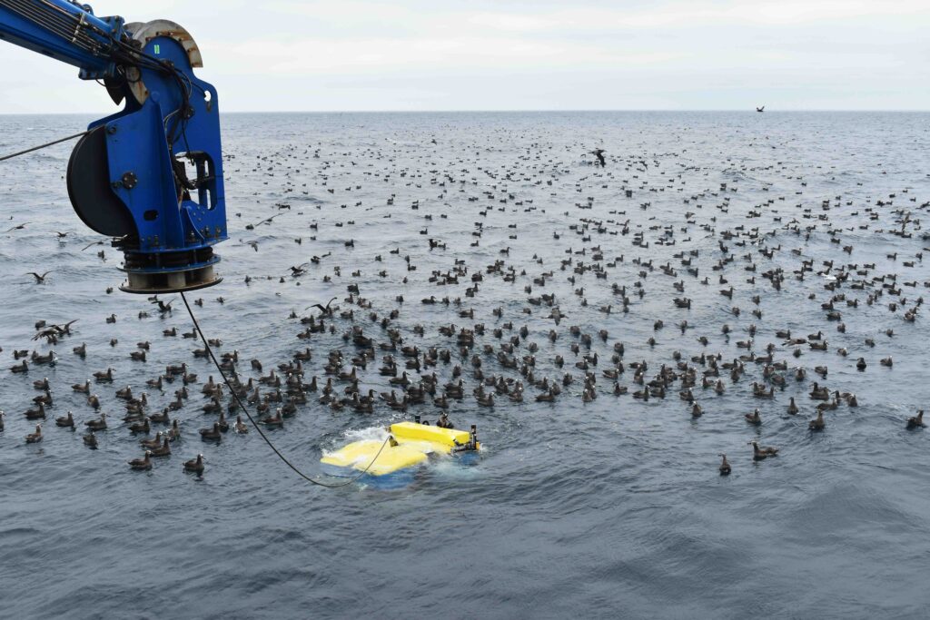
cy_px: 310
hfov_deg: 46.4
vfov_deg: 31.9
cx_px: 465
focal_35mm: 42
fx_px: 1085
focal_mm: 28
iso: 140
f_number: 8
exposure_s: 1/250
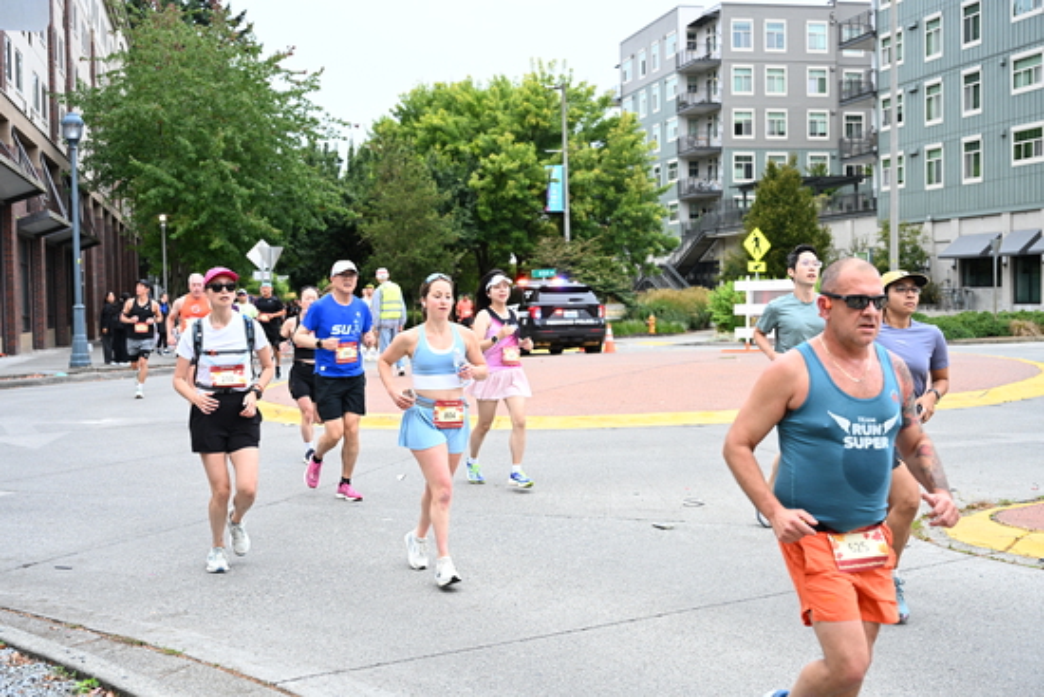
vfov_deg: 30.5
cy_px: 348
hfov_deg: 44.5
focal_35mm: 44
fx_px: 1276
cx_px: 522
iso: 2000
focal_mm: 44
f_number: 4
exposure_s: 1/800
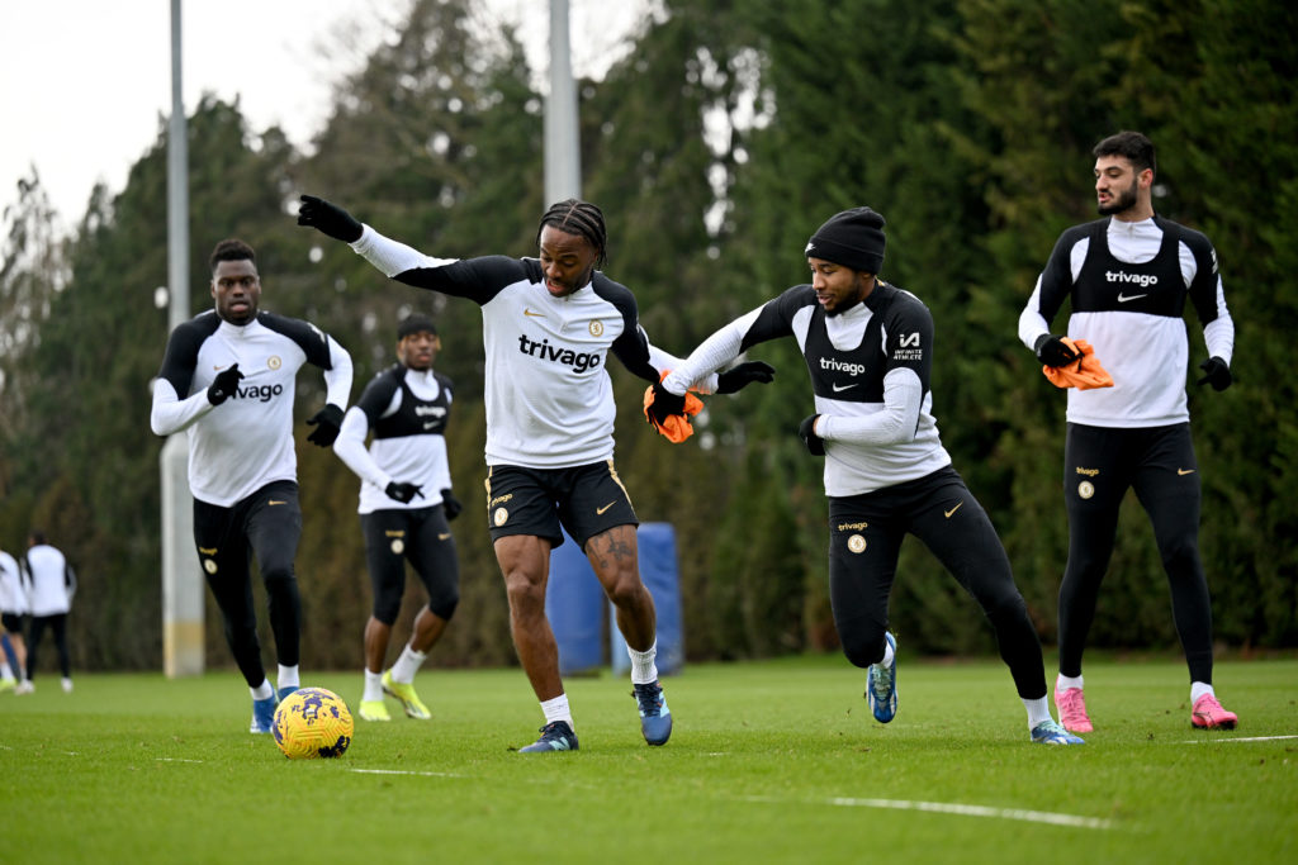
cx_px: 649
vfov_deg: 11.4
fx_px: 4327
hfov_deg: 17.1
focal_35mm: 120
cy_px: 432
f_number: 2.8
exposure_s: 1/2000
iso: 1000
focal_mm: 120
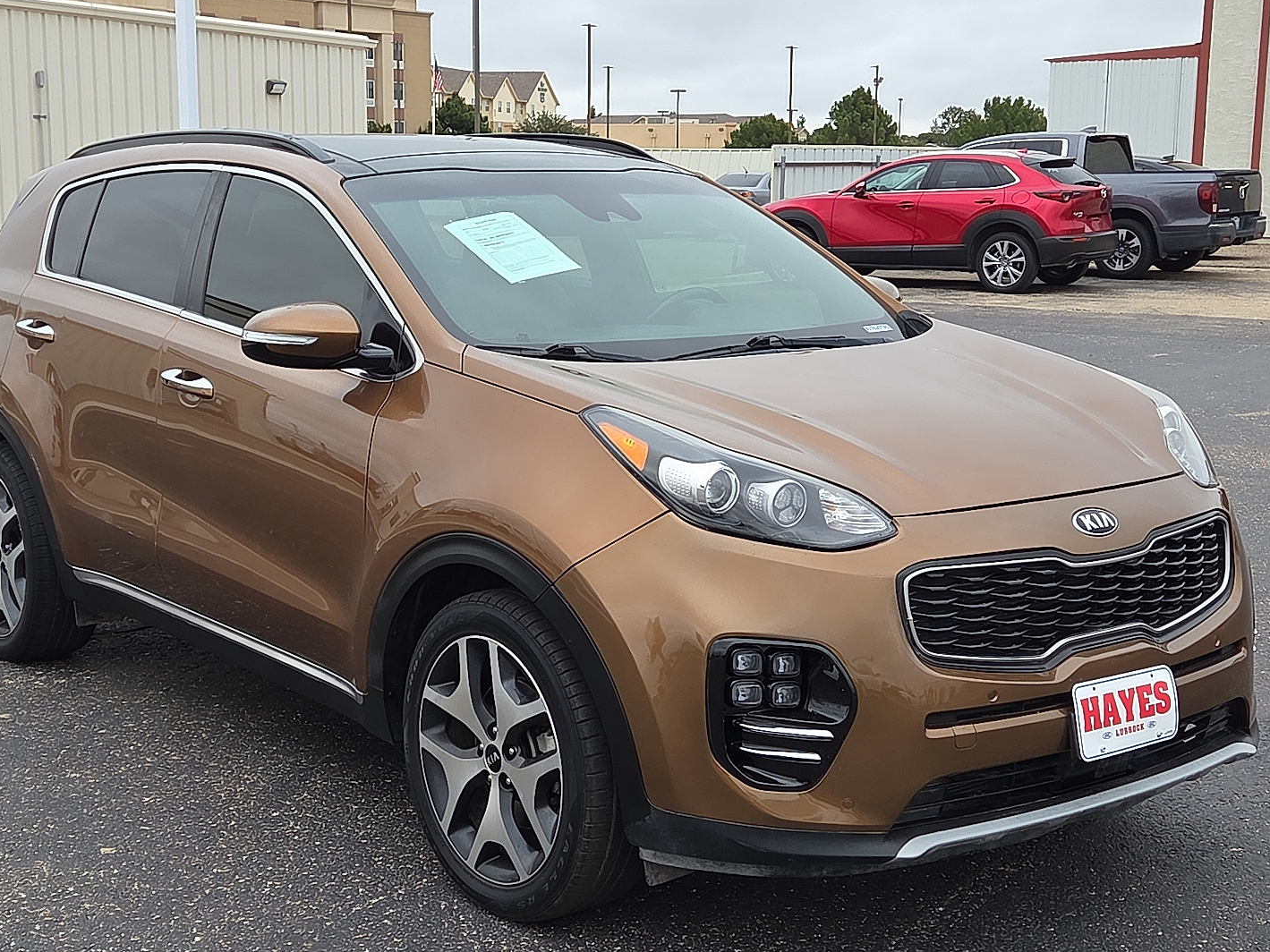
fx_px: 1944
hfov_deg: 36.2
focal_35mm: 53
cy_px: 503
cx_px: 599
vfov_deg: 27.5
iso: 76
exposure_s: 1/556
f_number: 1.8
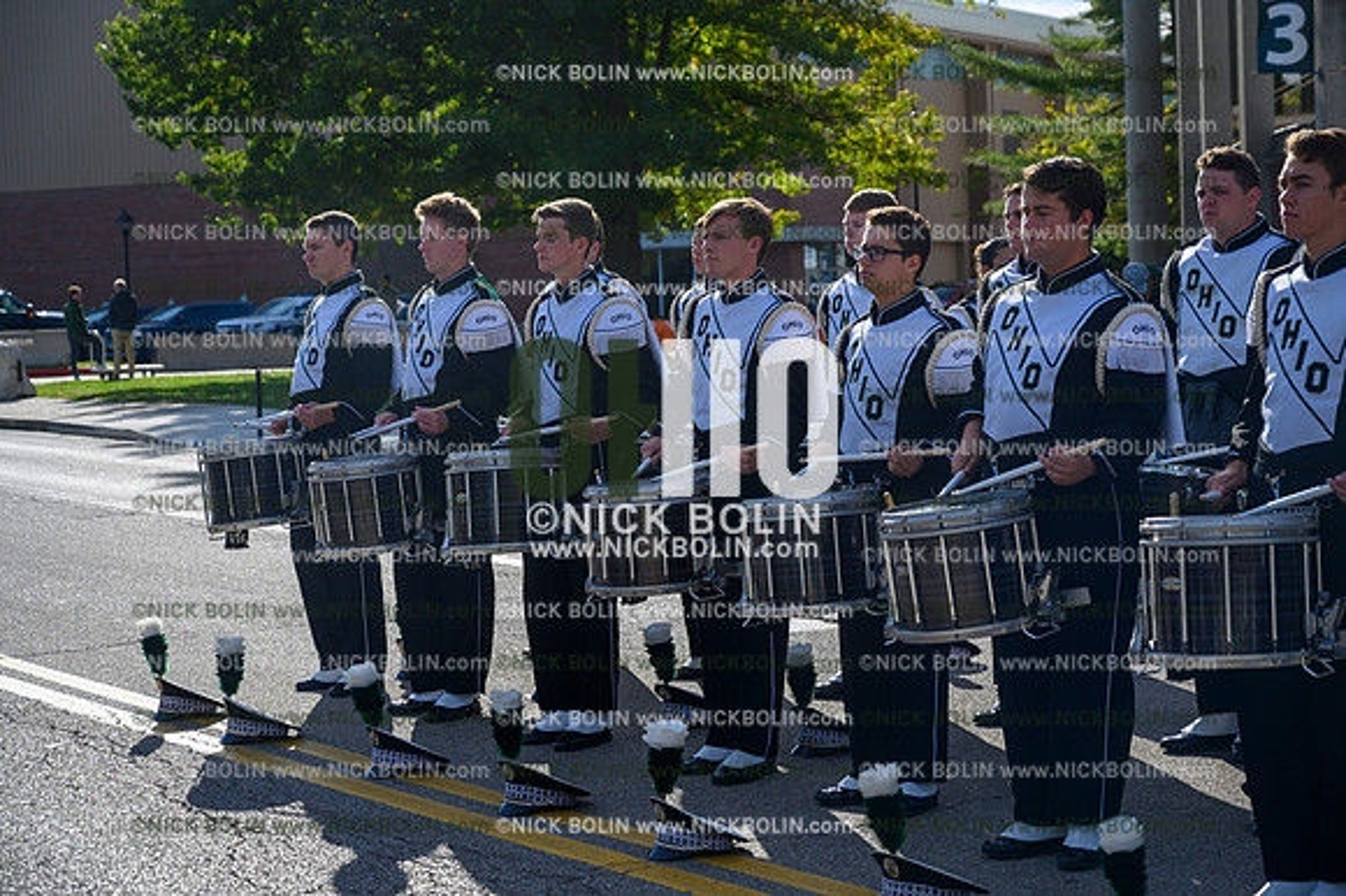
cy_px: 448
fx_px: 2616
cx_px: 673
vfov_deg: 19.4
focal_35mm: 70
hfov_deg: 28.9
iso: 200
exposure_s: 1/2000
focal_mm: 70
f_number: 5
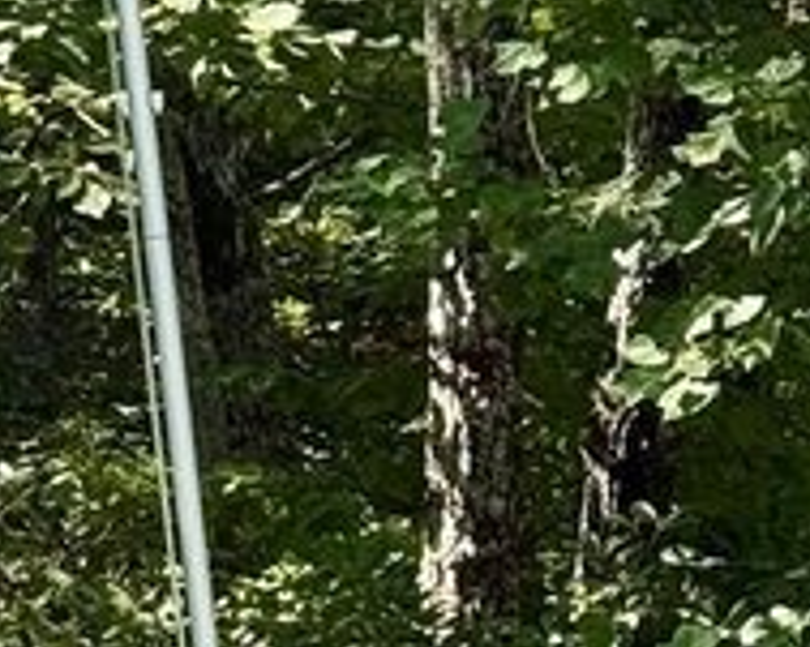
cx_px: -1410
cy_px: 660
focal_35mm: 297
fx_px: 7116
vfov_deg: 5.2
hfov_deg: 6.1
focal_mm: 6.76
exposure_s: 1/506
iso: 100
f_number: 1.78
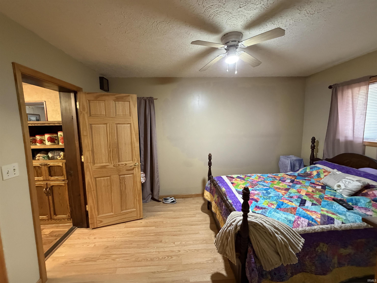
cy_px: 142
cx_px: 188
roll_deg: +2.5
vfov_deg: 85.7
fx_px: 152
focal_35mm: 14
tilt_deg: -4.6
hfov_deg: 102.1
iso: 640
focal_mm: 2.22
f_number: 2.2
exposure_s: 1/60
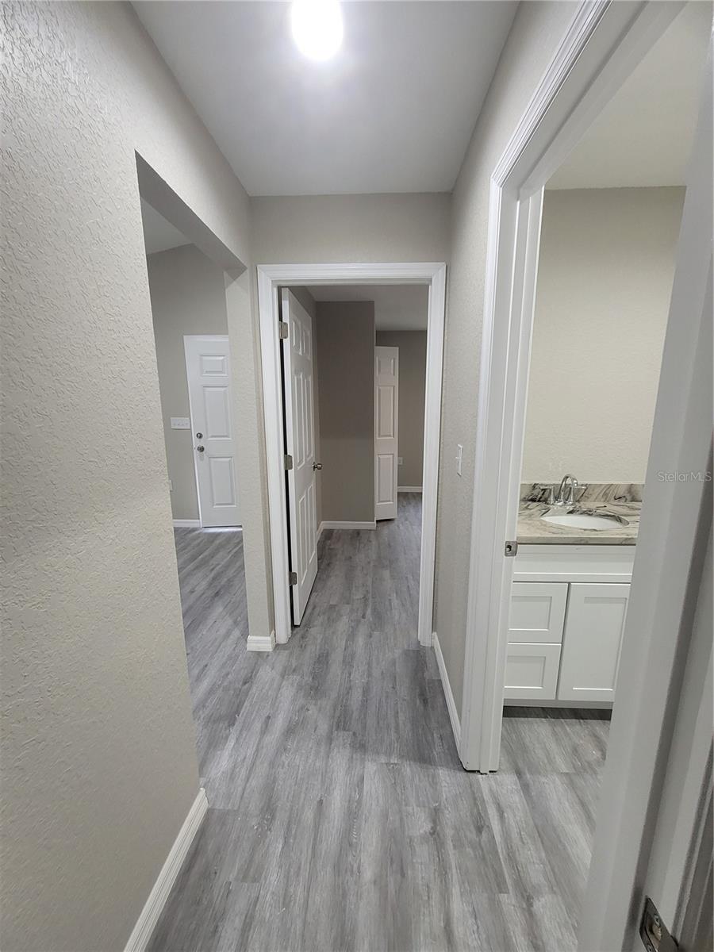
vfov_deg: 106.2
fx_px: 358
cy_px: 476
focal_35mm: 13
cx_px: 357
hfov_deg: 89.9
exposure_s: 1/60
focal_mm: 2.2
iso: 200
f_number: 2.2
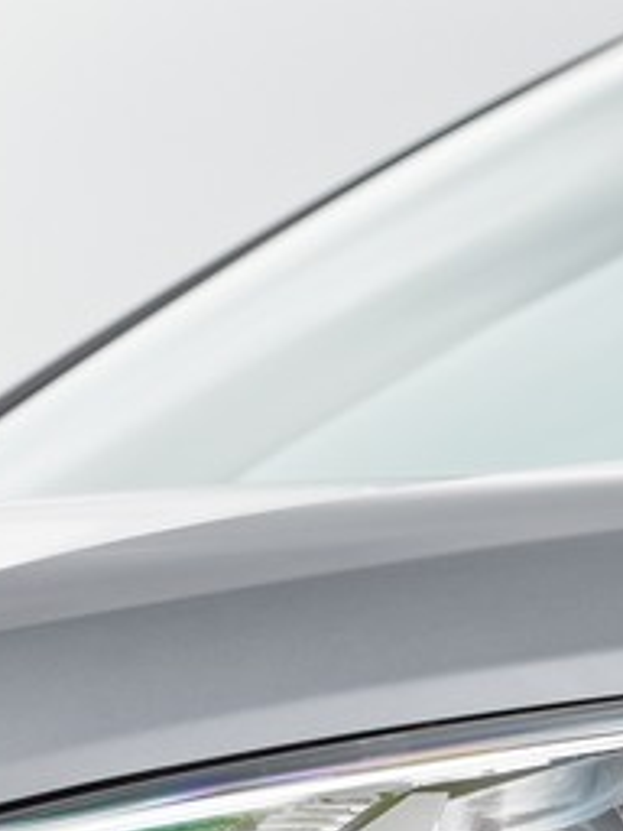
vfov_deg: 2.6
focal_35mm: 752
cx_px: 474
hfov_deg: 2.0
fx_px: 18045
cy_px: 1149
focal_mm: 125
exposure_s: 1/125
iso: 250
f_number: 5
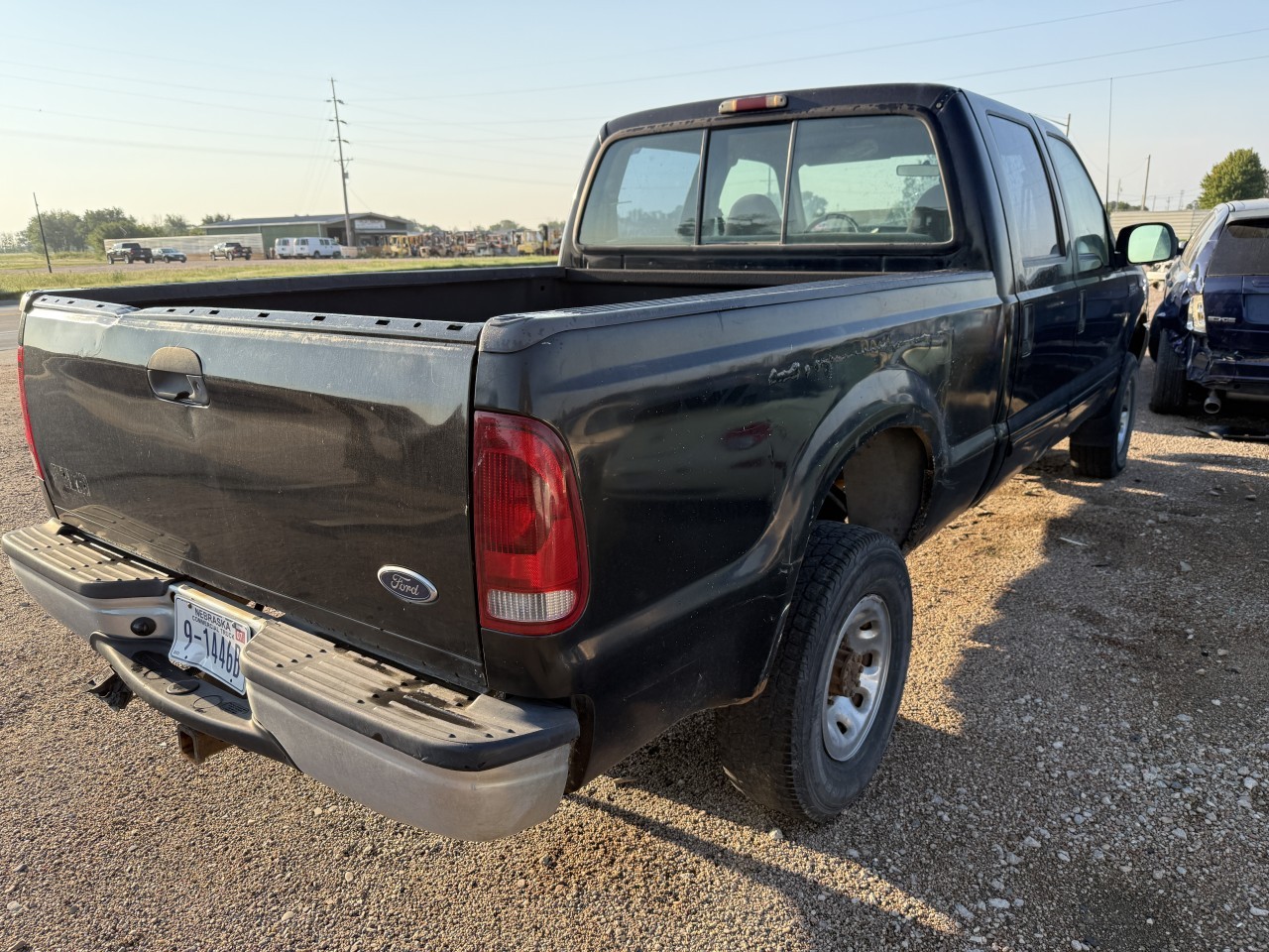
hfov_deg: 71.6
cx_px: 634
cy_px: 476
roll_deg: +1.9
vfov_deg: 56.8
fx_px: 880
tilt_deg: -14.9
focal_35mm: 24
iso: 100
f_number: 1.78
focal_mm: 6.76
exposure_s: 1/1271
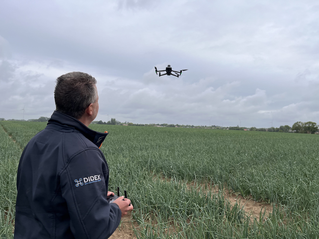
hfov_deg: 67.3
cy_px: 120
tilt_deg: +0.8
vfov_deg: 53.1
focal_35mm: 26
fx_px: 240
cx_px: 160
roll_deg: -1.8
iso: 50
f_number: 1.6
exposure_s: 1/3745
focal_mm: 5.1
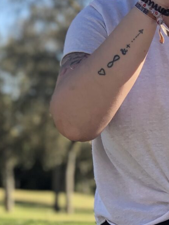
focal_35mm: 226
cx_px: 216
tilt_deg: +2.3
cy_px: 157
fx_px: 1471
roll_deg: -0.9
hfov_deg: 6.5
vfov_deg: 8.7
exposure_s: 1/196
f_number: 2.4
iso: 16
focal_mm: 6
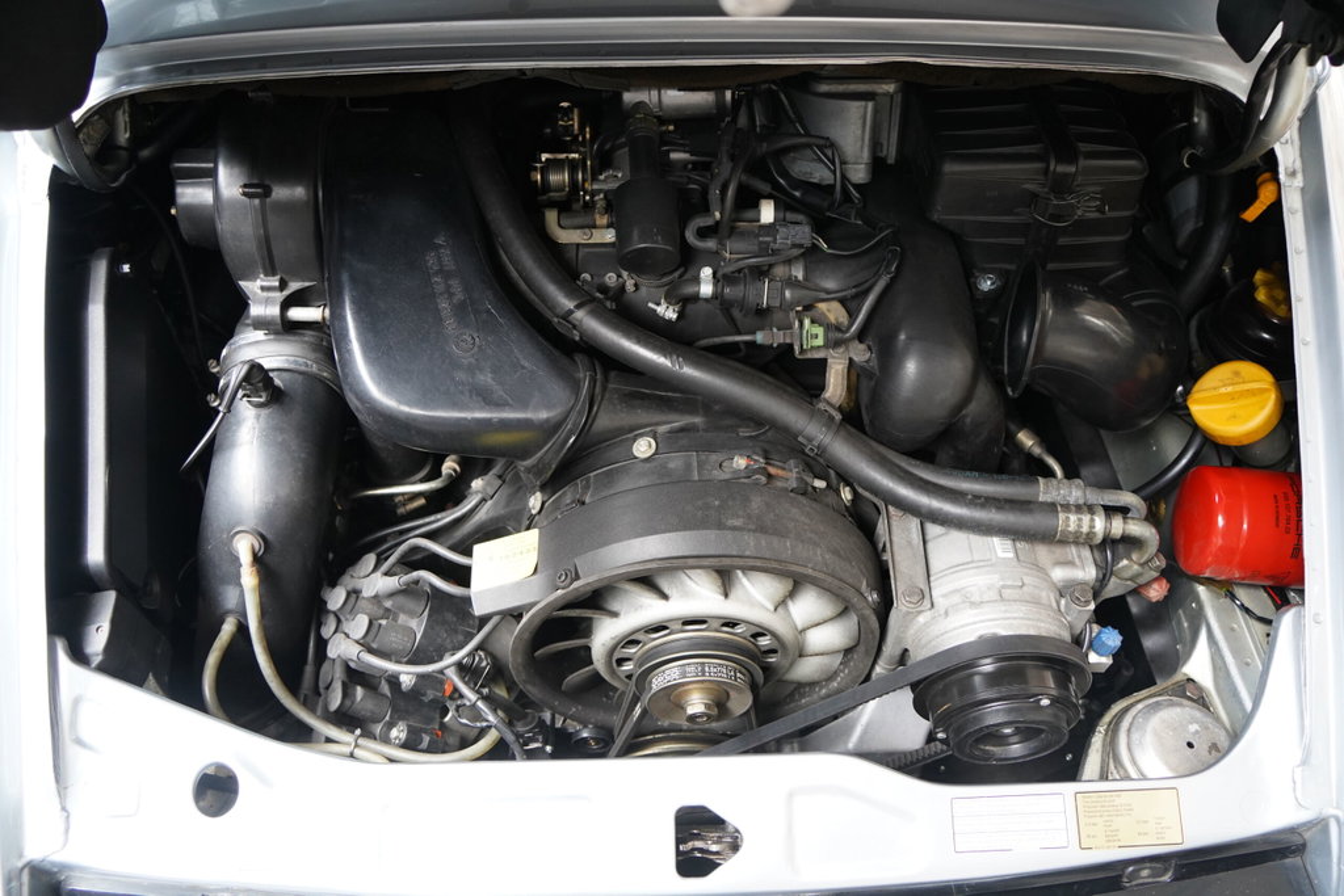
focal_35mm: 28
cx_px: 672
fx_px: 1045
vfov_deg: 46.4
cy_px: 448
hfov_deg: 65.5
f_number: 4
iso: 2000
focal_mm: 28
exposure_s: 1/50
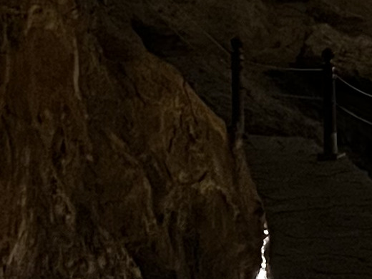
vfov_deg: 7.0
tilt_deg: +4.0
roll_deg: +1.4
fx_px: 2149
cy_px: -405
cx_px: 512
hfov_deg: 9.7
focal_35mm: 200
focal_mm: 5.7
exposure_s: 1/30
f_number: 1.5
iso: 800
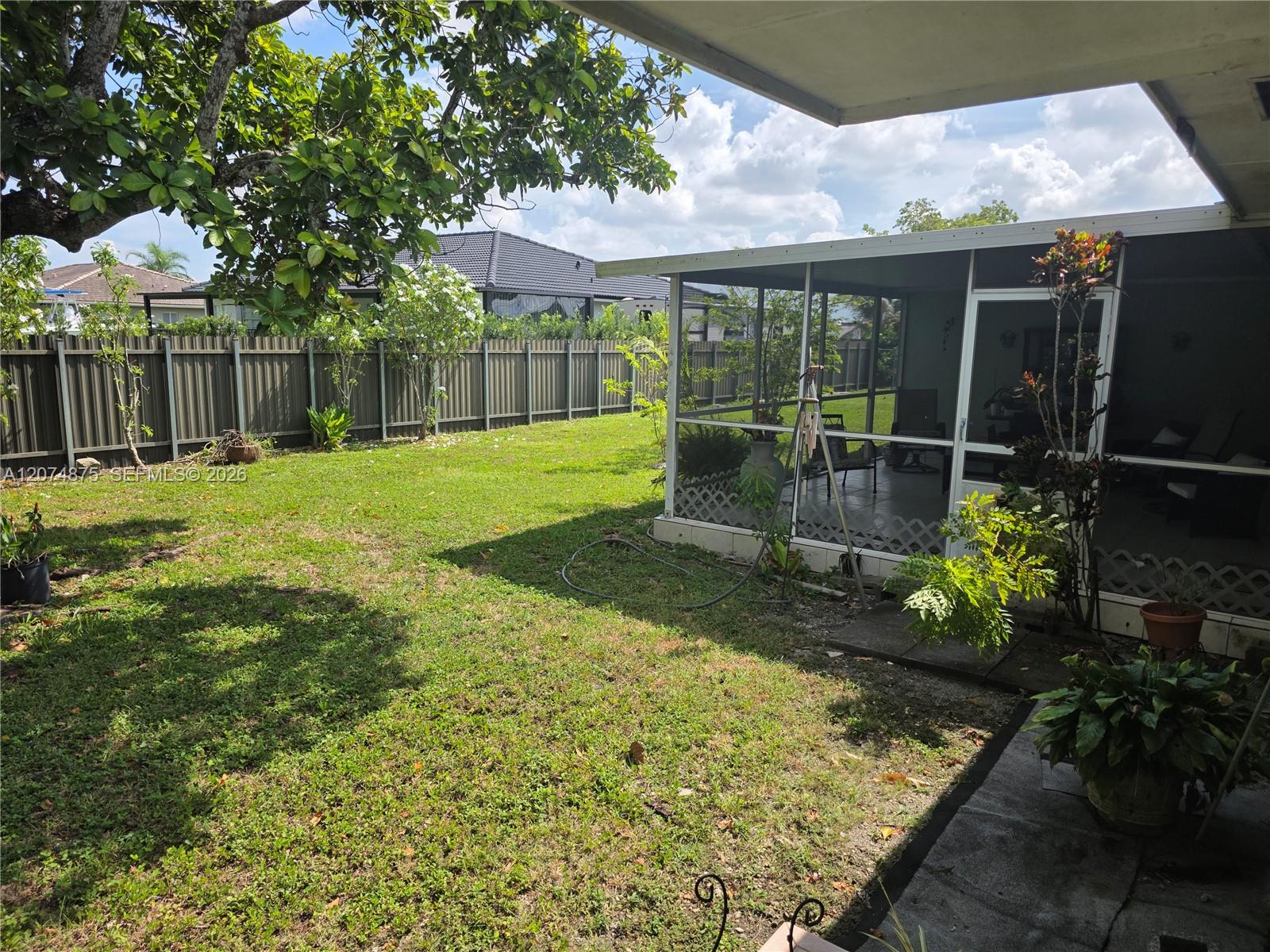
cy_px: 476
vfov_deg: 58.9
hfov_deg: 73.9
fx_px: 844
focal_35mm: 23
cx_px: 635
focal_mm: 6.3
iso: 80
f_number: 1.7
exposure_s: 1/4145
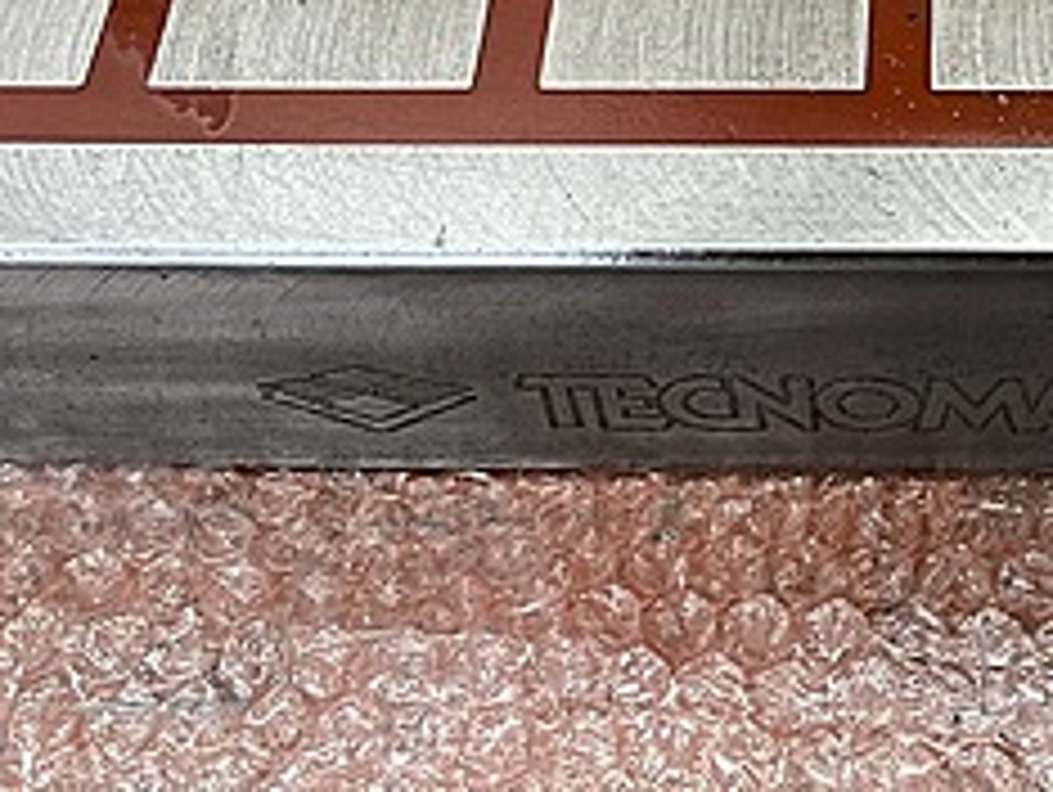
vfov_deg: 19.4
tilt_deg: -48.7
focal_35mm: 71
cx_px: 914
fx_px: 2162
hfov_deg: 26.6
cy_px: -189
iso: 125
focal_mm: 5.1
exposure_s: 1/113
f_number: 1.6
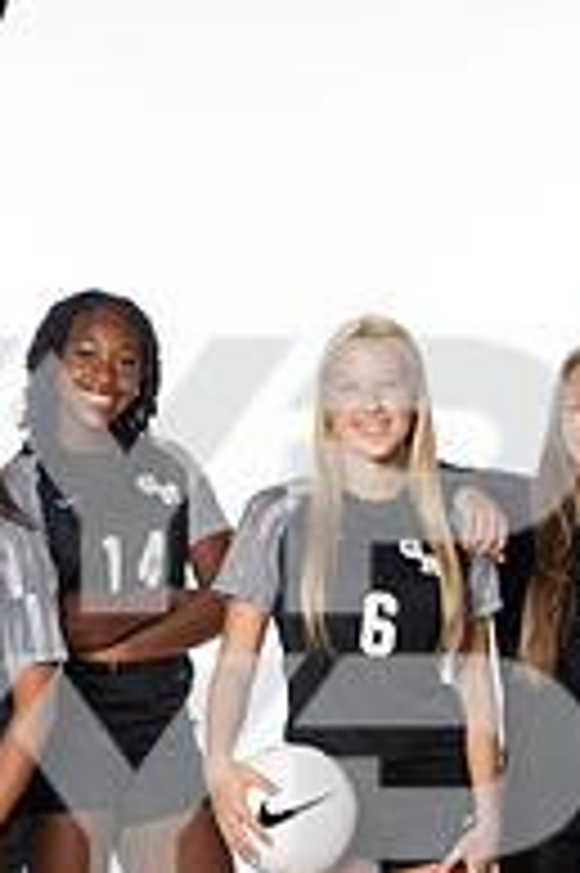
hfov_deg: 8.6
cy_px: 796
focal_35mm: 160
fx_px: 3873
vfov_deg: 12.7
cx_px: 243
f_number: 8
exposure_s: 1/250
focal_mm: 69
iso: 800
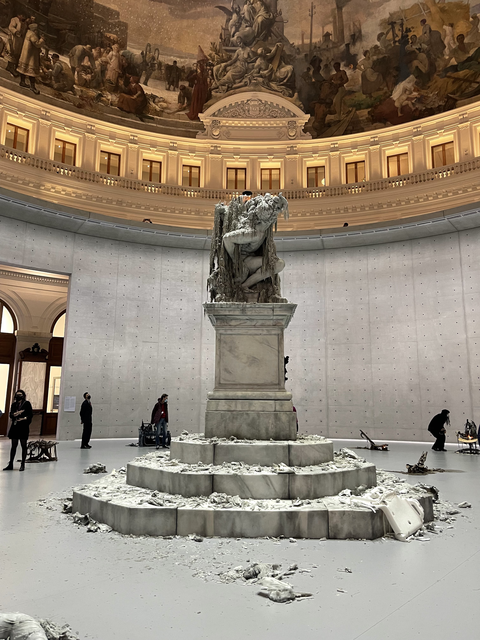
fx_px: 481
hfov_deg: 53.1
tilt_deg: +9.8
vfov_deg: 67.3
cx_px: 240
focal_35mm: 26
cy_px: 320
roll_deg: +0.2
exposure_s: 1/49
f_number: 1.6
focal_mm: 5.1
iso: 320
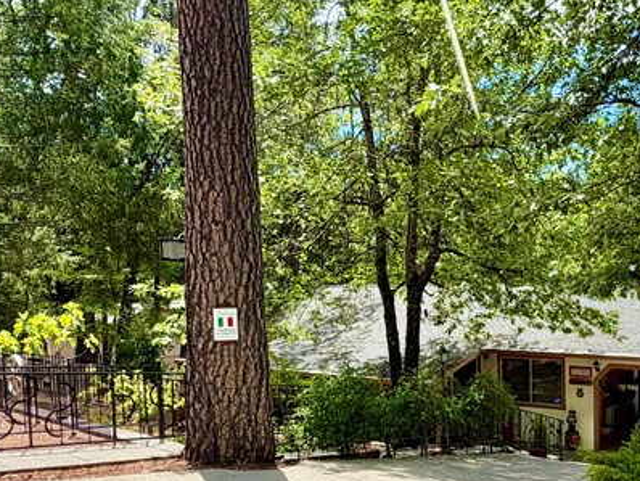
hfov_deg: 50.1
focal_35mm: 36
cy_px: 320
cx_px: 442
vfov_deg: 39.2
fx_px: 666
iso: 40
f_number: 2.2
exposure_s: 1/502
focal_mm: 2.22
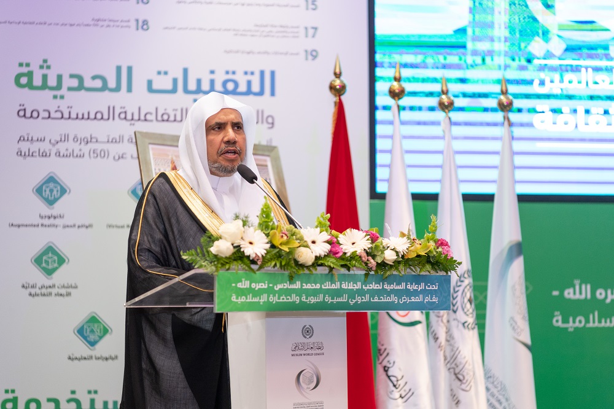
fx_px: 1193
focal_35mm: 70
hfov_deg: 28.9
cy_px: 204
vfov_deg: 19.4
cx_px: 307
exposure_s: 1/250
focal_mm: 70
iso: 1600
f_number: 3.2
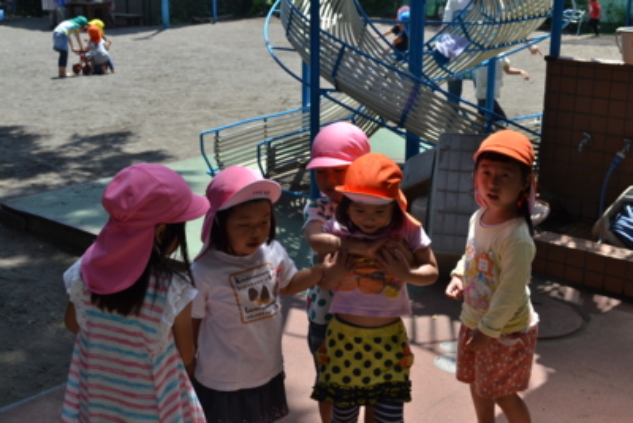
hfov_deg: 41.1
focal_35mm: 48
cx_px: 316
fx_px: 844
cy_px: 212
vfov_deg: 28.1
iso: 100
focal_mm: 32
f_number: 6.3
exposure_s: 1/160
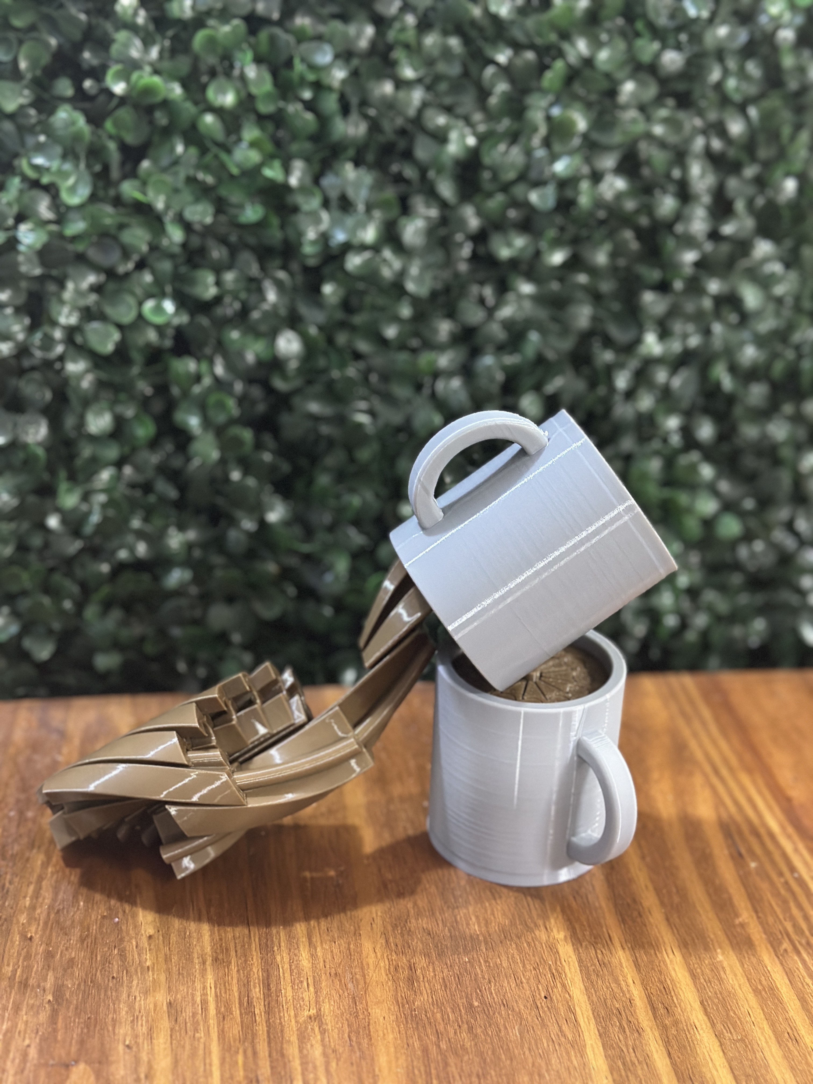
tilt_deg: -24.9
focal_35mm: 48
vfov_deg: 39.7
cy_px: 542
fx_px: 1503
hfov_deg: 30.3
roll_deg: -2.7
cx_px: 406
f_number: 1.78
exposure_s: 1/33
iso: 640
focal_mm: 6.86
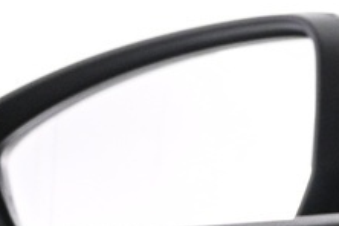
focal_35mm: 241
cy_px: 376
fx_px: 2269
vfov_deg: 5.6
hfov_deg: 7.8
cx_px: 898
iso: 1600
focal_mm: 22
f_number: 4
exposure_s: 1/40
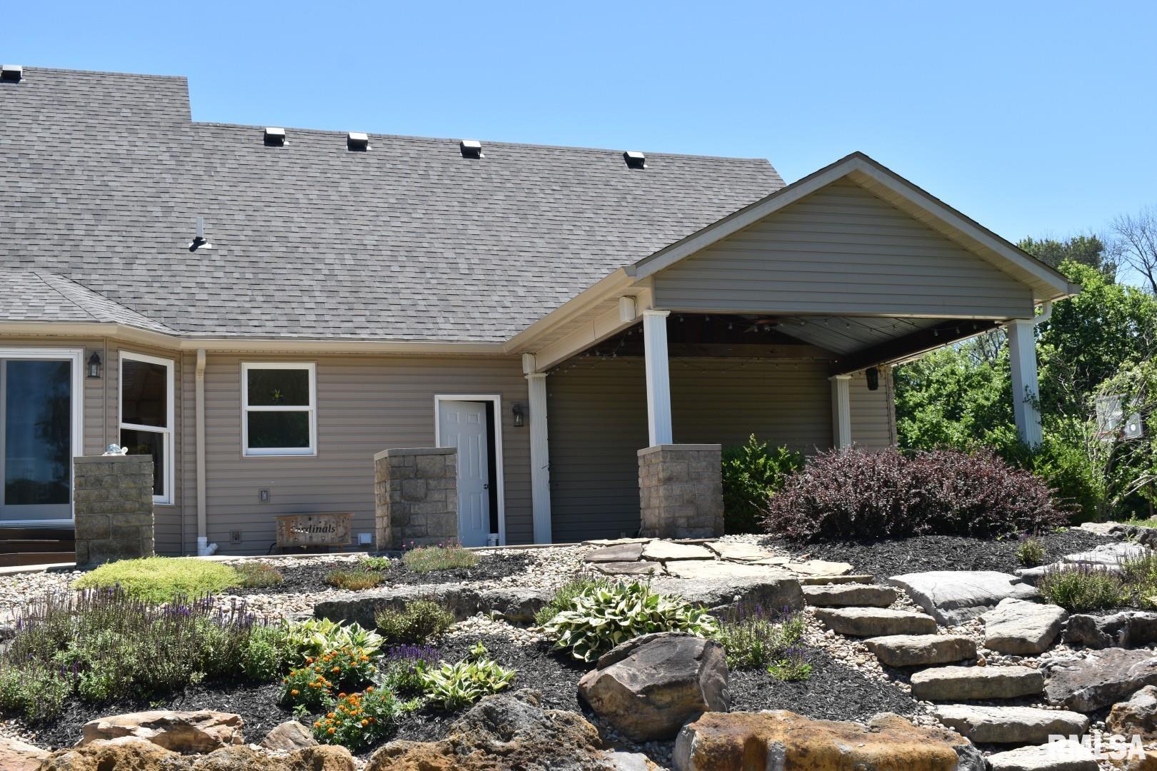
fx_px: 1302
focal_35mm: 40
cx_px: 578
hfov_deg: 47.9
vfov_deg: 33.0
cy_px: 386
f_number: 8
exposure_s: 1/250
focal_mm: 27
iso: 160
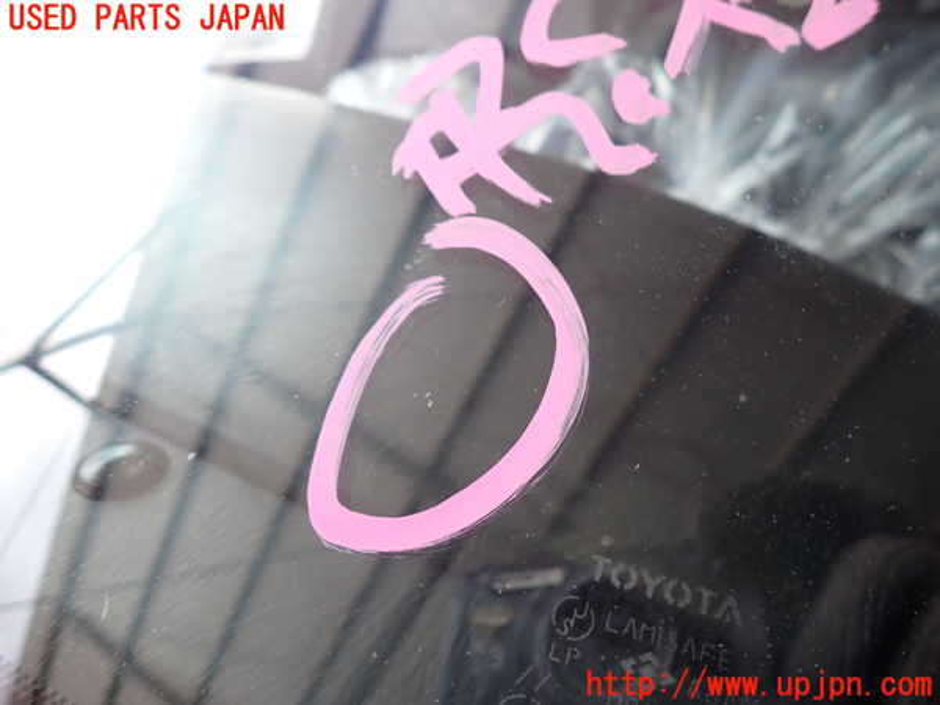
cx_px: 470
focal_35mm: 25
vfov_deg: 54.9
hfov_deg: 69.4
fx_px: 679
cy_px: 352
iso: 100
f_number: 2
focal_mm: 4.5
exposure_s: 1/160
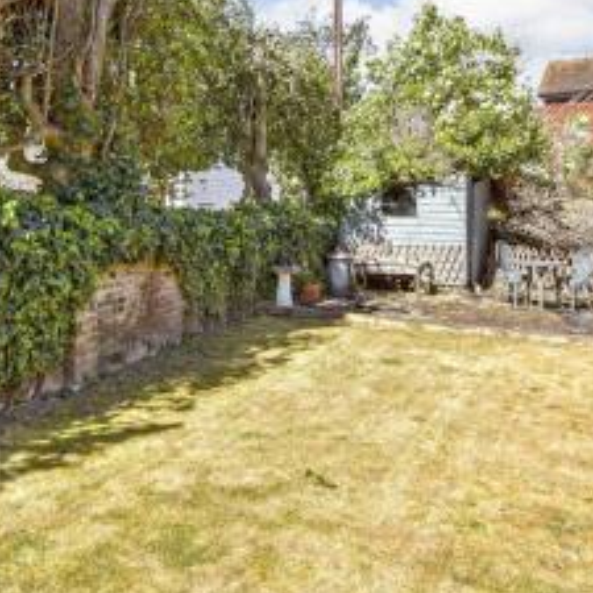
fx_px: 523
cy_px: 183
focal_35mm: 27
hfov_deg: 58.3
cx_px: 219
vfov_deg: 57.4
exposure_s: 1/250
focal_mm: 10
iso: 250
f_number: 8
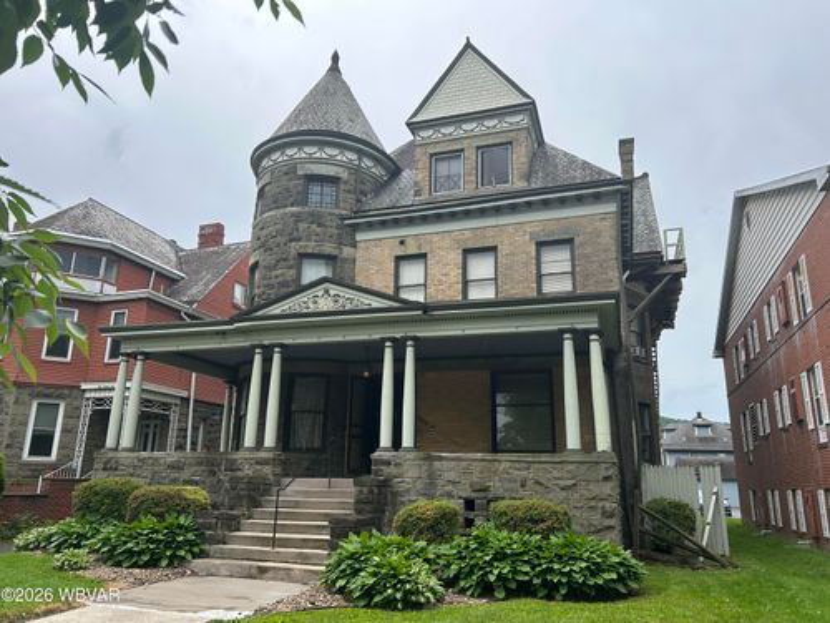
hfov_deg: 67.3
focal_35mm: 26
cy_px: 312
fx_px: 623
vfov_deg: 53.1
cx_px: 415
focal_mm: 5.7
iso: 50
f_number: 1.5
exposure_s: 1/1361
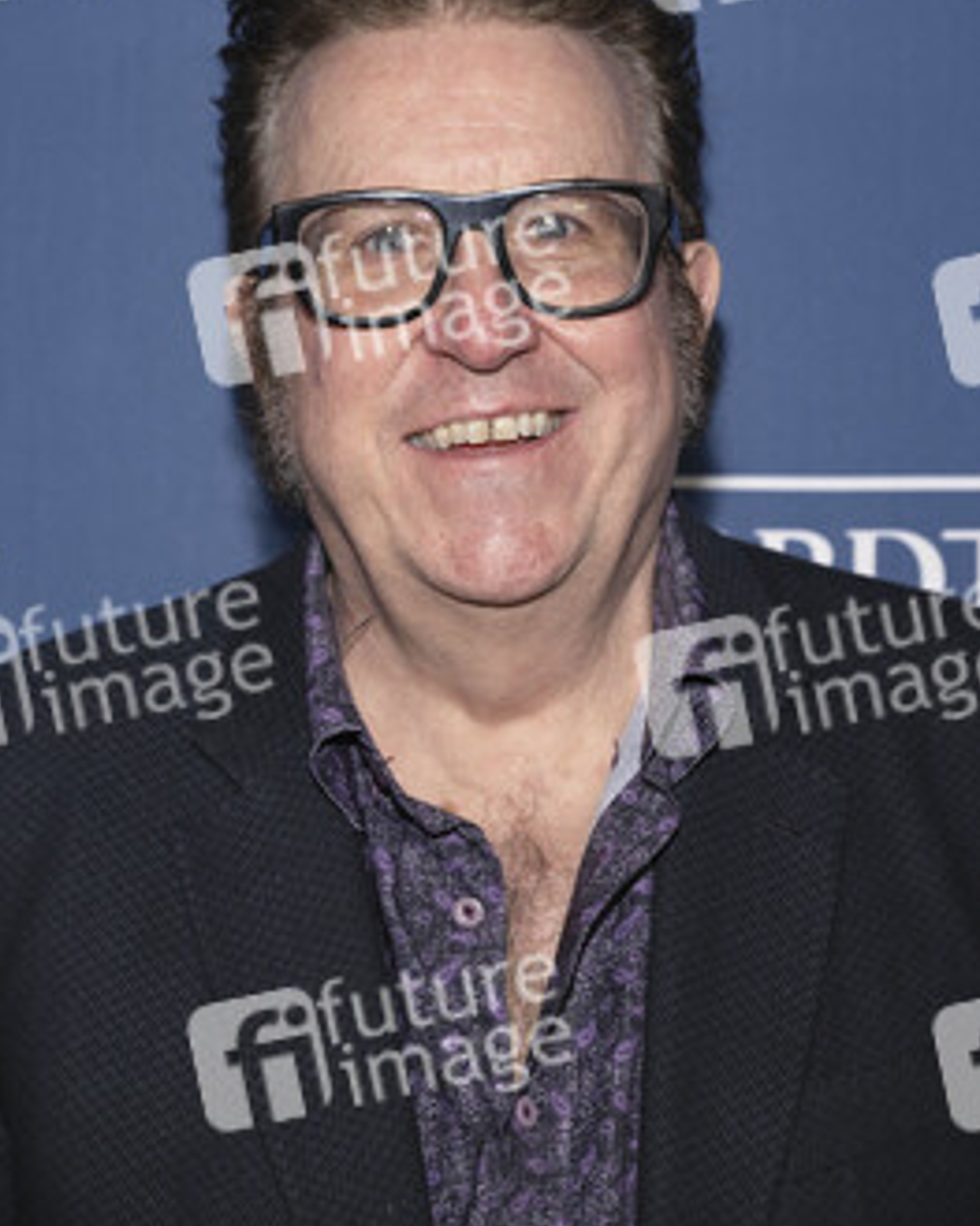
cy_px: 484
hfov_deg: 13.6
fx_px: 4099
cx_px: 488
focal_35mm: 113
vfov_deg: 17.0
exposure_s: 1/200
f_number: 5.6
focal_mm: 99
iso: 800
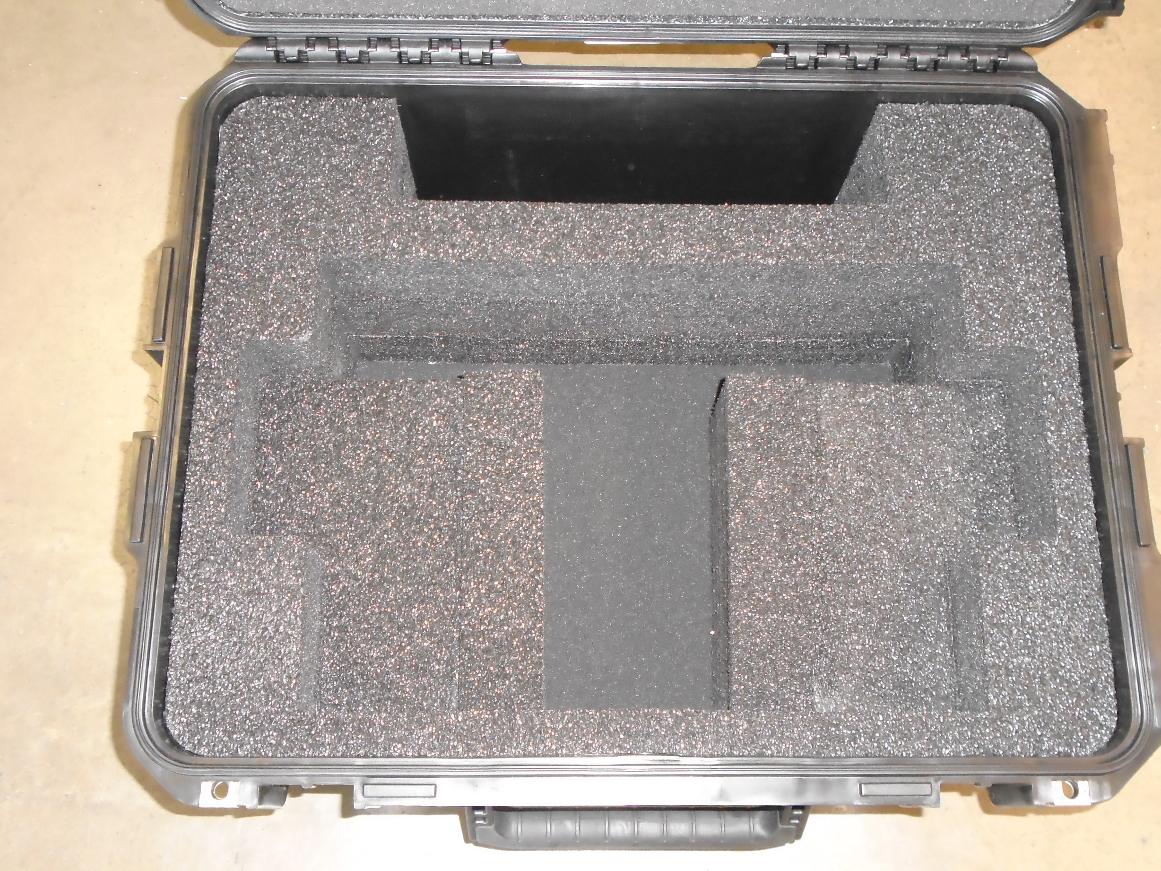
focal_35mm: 38
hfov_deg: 49.0
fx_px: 1274
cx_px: 598
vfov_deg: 37.7
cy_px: 453
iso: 640
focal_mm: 6.4
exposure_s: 1/40
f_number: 3.8
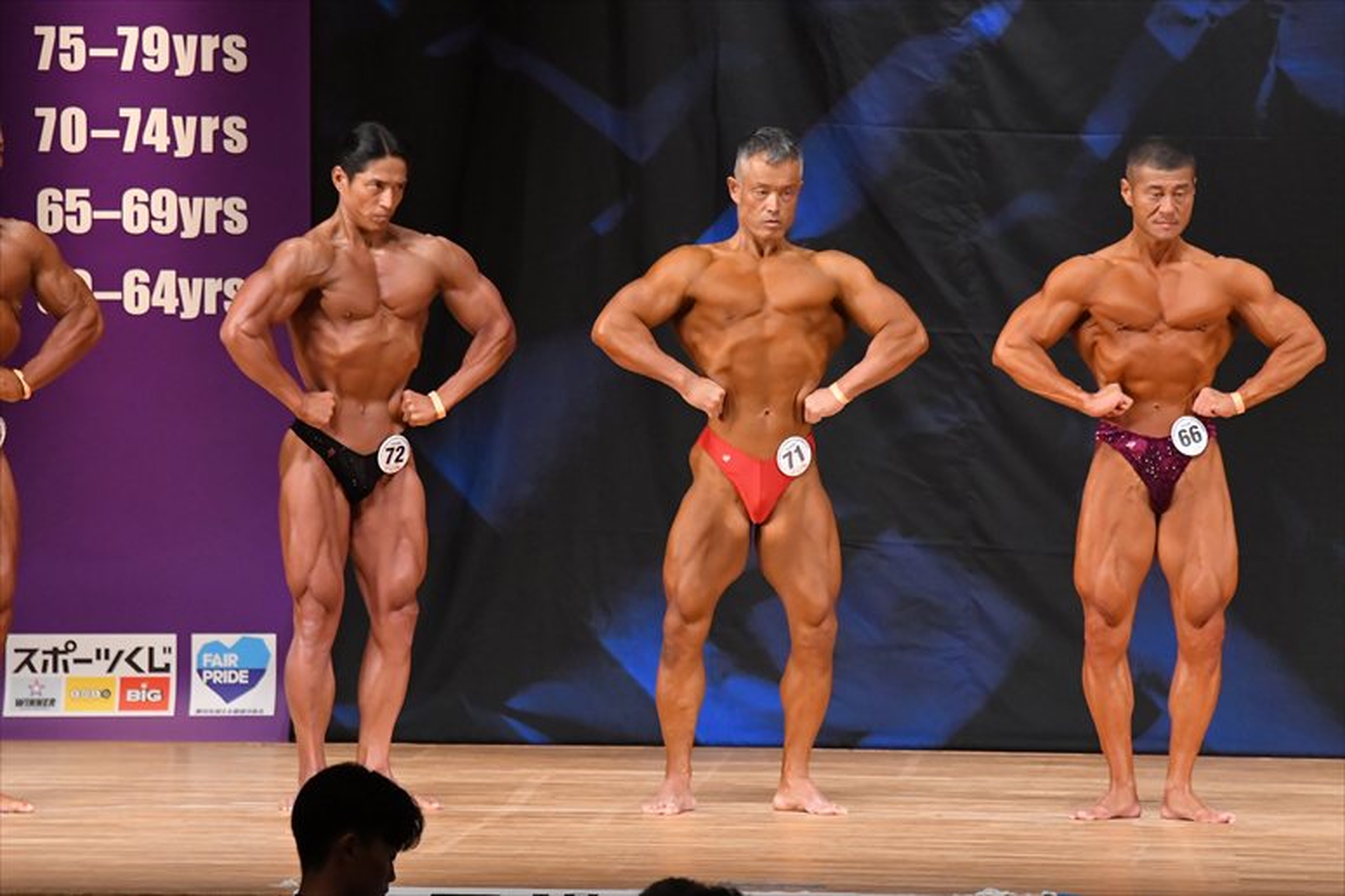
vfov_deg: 5.7
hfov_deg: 8.6
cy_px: 448
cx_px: 672
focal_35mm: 240
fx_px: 8962
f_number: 5.6
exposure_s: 1/400
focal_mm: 160
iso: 5600
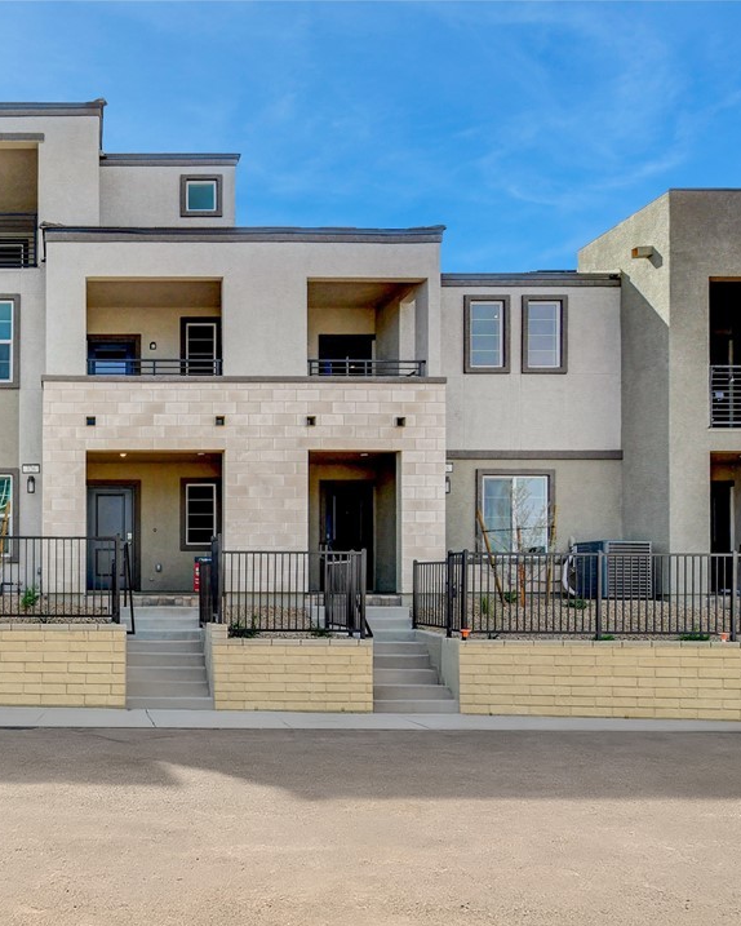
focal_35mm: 27
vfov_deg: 64.1
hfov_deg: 47.5
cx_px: 66
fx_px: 740
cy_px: 466
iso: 800
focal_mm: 13
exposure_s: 1/500
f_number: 8
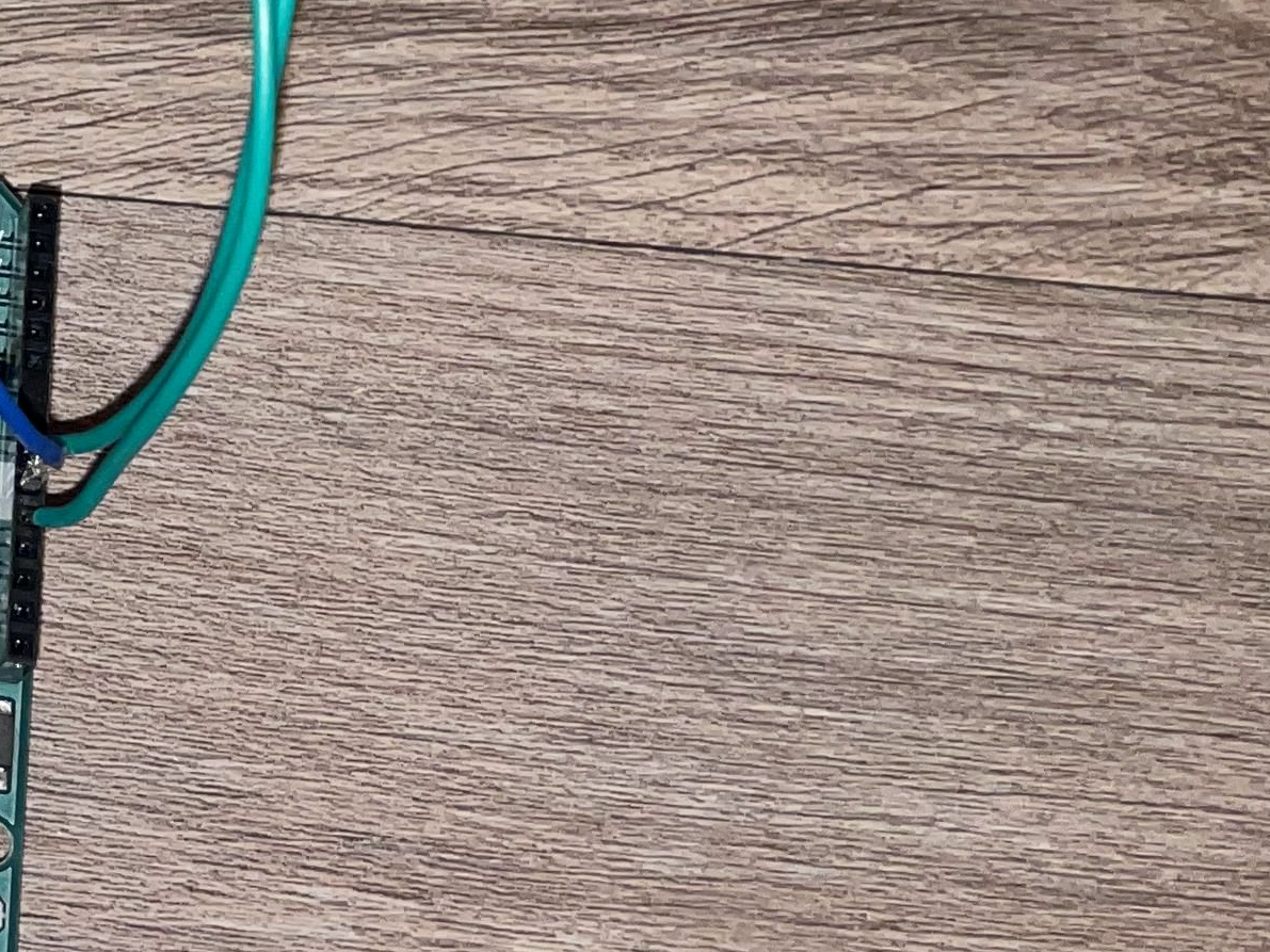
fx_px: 3228
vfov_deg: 16.1
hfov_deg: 19.7
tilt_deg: -64.1
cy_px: -193
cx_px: -551
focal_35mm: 88
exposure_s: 1/15
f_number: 1.6
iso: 64
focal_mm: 4.2
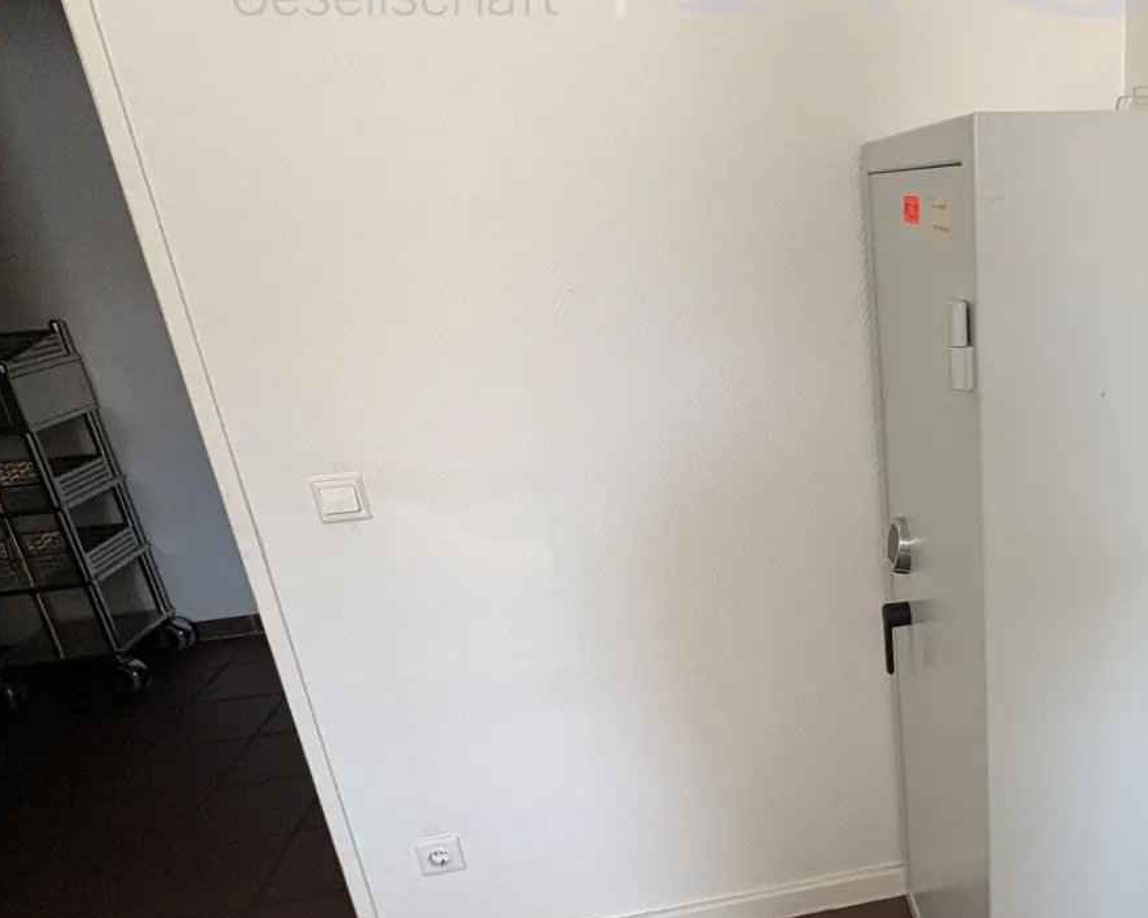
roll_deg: +3.9
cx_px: 974
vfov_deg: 48.0
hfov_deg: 53.4
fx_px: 1019
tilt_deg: -18.6
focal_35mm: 30
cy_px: 577
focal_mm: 2.22
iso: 200
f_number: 2.2
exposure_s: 1/99
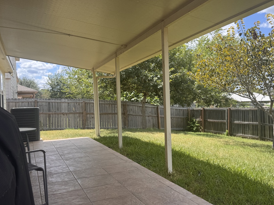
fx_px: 245
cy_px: 110
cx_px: 159
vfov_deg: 45.4
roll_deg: +0.1
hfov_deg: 58.1
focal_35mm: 31
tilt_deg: -1.2
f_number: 1.78
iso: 80
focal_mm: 6.76
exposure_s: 1/1524
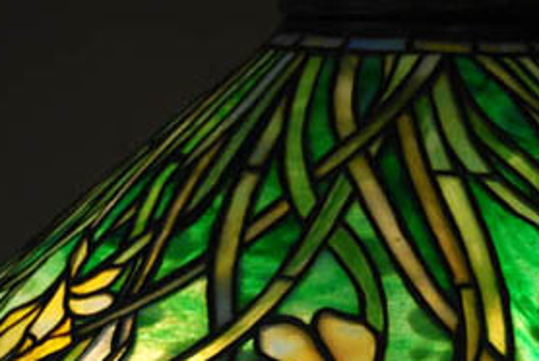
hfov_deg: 17.3
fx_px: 1757
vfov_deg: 11.6
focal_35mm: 117
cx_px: 438
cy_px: 391
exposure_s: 1/200
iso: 640
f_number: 4
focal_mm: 31
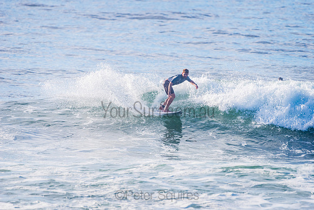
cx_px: 157
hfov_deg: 4.1
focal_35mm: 500
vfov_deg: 2.8
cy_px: 105
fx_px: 4362
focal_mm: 500
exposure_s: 1/2000
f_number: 5.6
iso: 280
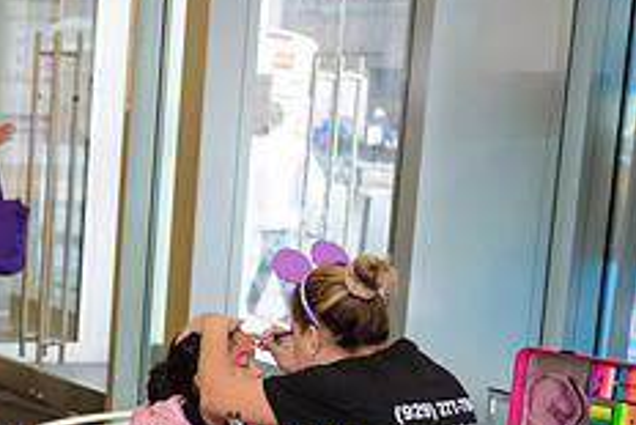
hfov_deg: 19.3
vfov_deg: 13.6
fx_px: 1768
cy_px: 380
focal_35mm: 100
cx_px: -110
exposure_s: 1/125
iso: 800
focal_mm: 40
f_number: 3.2
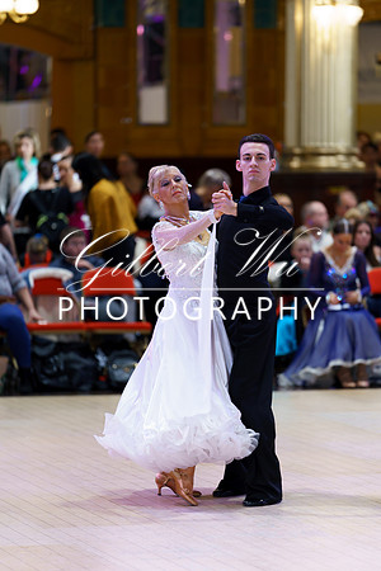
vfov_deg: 10.3
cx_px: 190
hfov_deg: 6.9
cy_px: 286
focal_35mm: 200
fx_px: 3175
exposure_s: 1/100
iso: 640
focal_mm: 200
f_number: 2.8
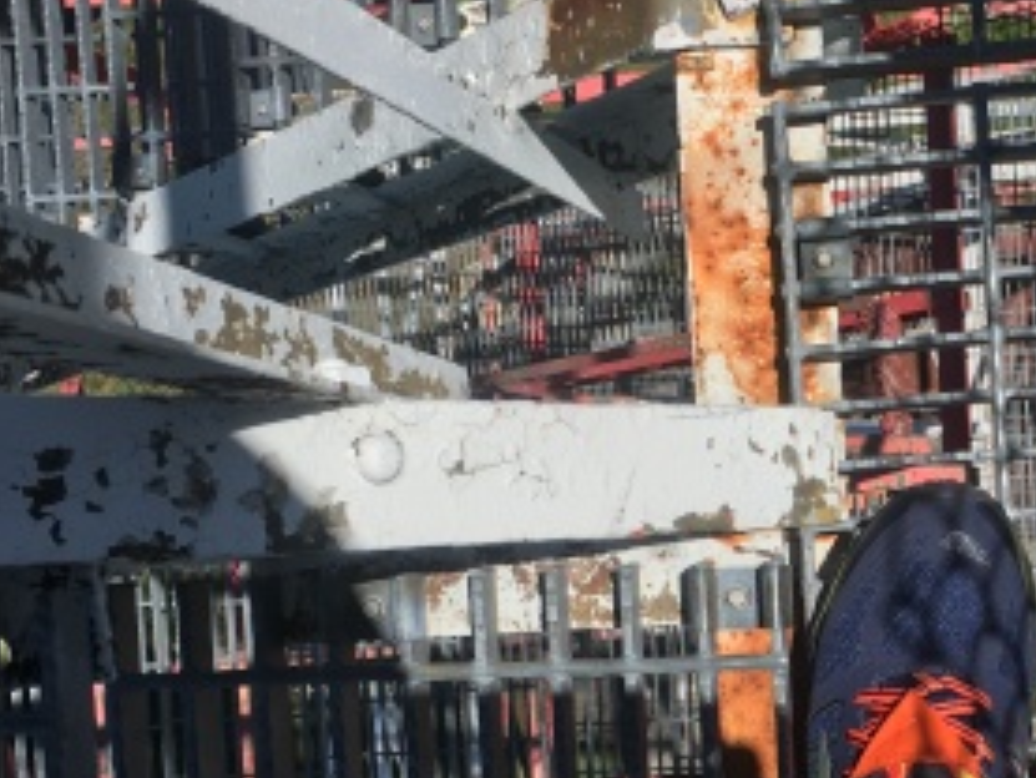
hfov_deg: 28.0
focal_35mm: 67
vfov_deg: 21.6
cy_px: 632
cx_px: 913
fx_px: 2006
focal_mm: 4.15
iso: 25
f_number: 2.2
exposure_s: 1/2404
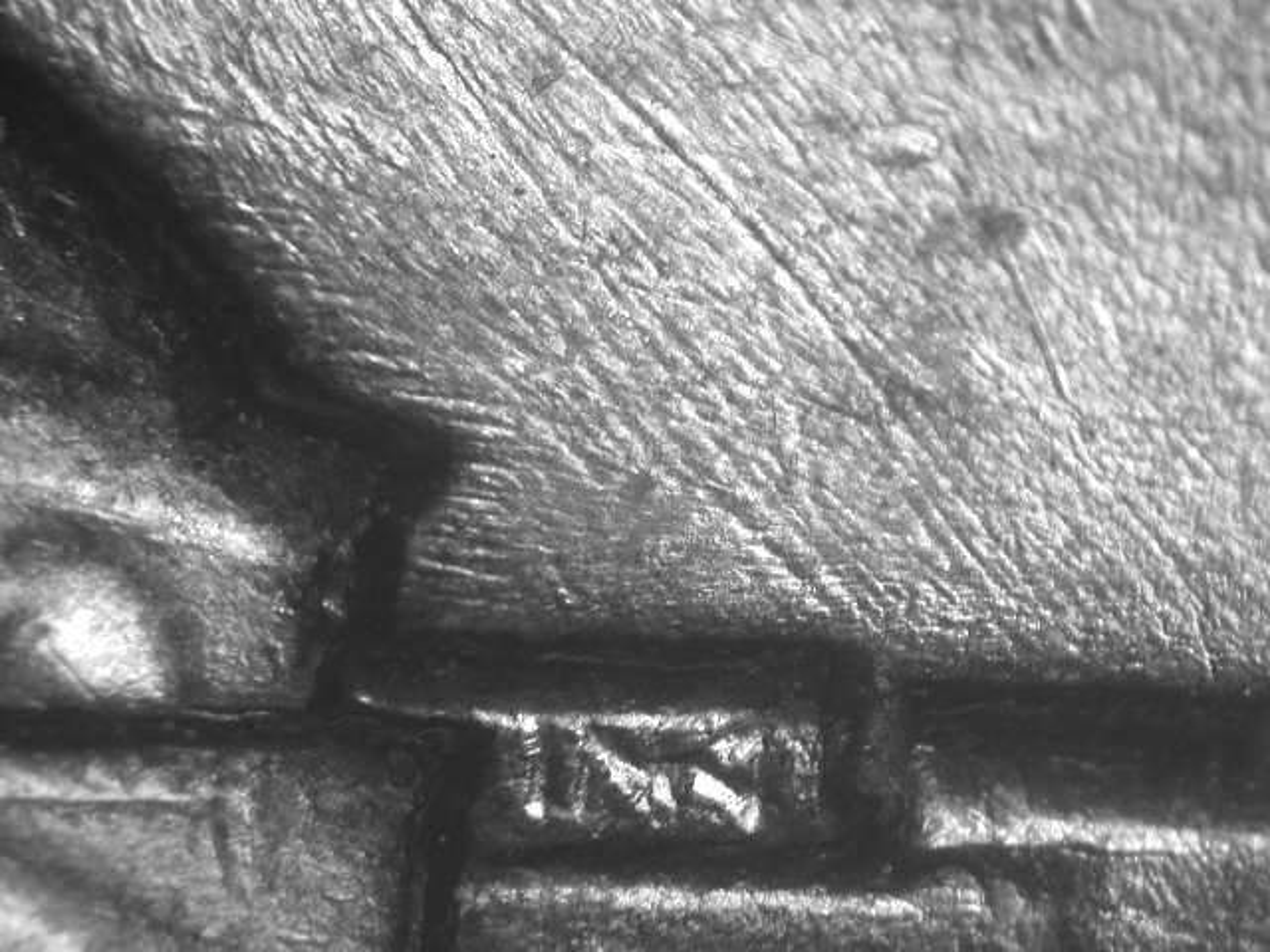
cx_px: 635
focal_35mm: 132
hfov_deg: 14.9
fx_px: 4843
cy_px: 476
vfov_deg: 11.2
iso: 100
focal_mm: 27.3
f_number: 4.6
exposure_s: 1/8
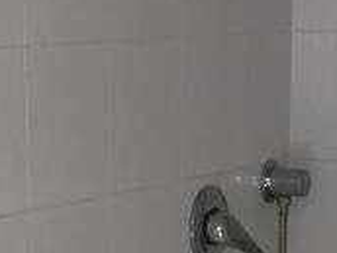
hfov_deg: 11.4
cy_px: 506
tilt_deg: -20.3
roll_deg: -0.7
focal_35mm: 173
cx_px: 180
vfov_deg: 8.2
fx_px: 1684
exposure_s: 1/33
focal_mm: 4.15
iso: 32
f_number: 2.2
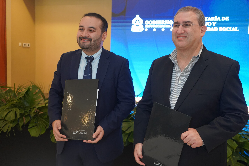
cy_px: 83
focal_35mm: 39
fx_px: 270
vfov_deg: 34.2
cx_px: 124
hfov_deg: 49.6
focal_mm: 39
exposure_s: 1/160
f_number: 4
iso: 5000
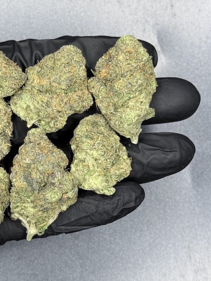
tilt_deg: -84.3
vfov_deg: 20.4
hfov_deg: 15.3
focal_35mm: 96
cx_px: 42
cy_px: 138
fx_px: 780
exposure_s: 1/50
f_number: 1.78
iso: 80
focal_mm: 6.76
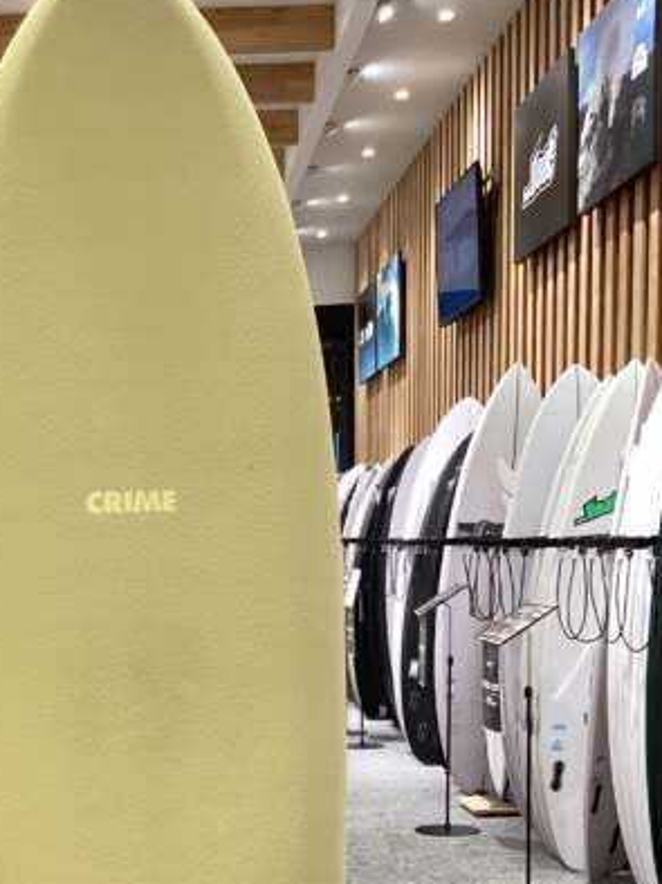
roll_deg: -0.2
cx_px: 119
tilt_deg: -8.0
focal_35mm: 63
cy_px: 774
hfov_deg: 22.9
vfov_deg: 29.6
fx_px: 1608
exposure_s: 1/60
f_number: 2.4
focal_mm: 3.3
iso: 200
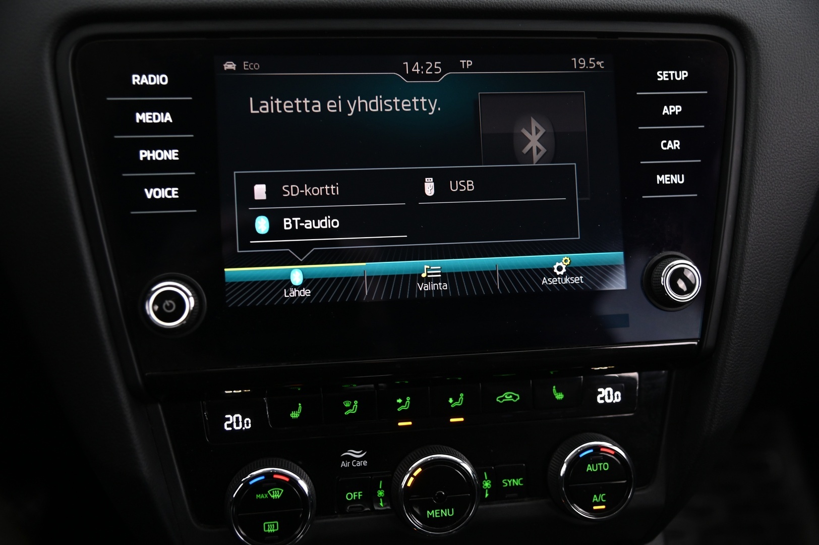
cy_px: 272
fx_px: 909
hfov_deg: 48.5
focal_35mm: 40
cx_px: 410
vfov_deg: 33.3
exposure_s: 1/20
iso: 2000
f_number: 4
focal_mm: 40
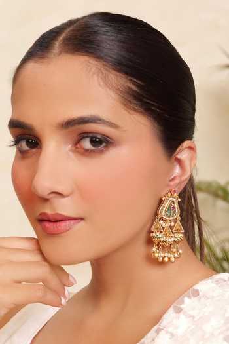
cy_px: 172
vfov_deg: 38.2
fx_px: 496
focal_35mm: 52
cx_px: 114
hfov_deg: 26.0
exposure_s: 1/80
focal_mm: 50
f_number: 6.3
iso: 1000
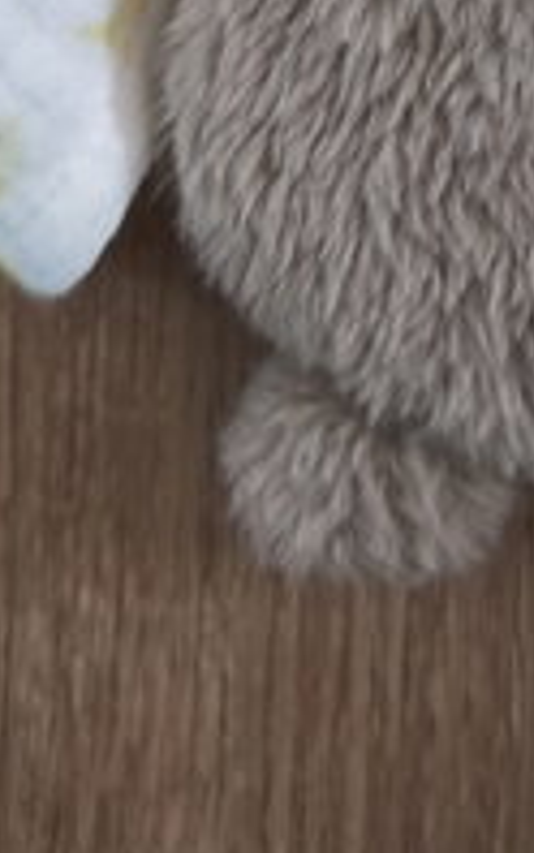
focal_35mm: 102
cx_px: 668
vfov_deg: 17.4
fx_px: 2372
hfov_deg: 12.5
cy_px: -584
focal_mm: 6.57
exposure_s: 1/50
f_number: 1.6
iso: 500
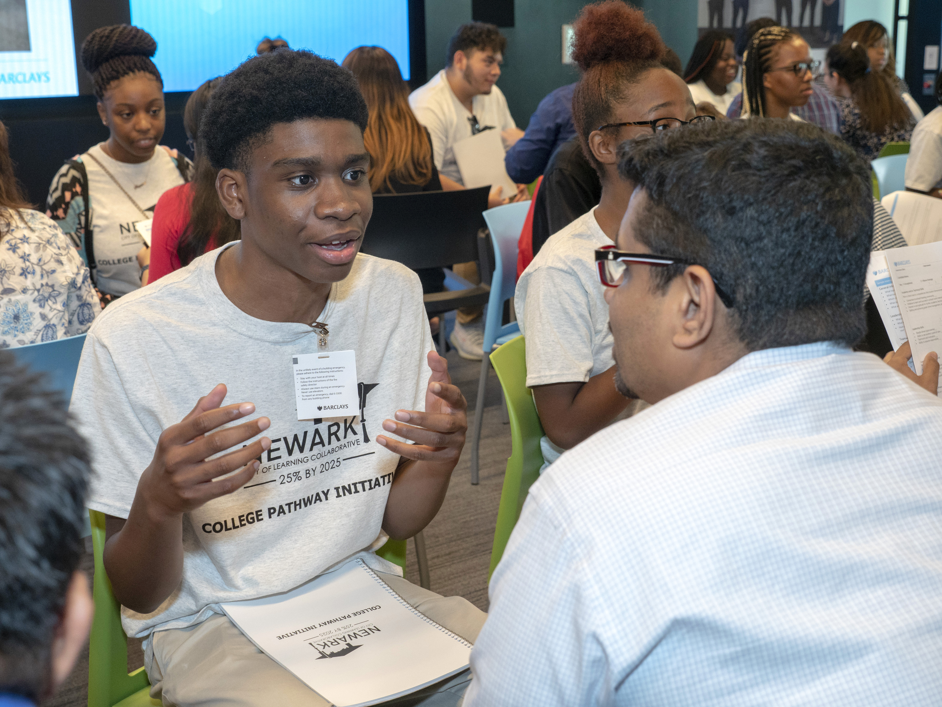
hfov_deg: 36.8
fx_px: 1415
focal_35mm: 52
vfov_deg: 28.0
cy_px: 354
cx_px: 471
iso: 1000
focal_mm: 26
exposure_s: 1/100
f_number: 4
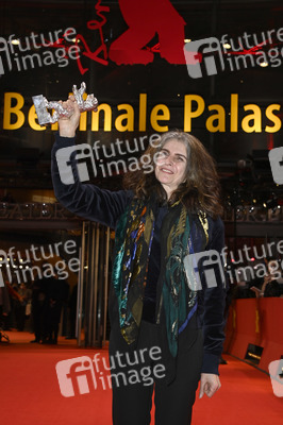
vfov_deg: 41.1
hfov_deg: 28.0
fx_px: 567
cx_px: 142
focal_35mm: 48
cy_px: 212
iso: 1250
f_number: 5.6
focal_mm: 48
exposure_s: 1/250
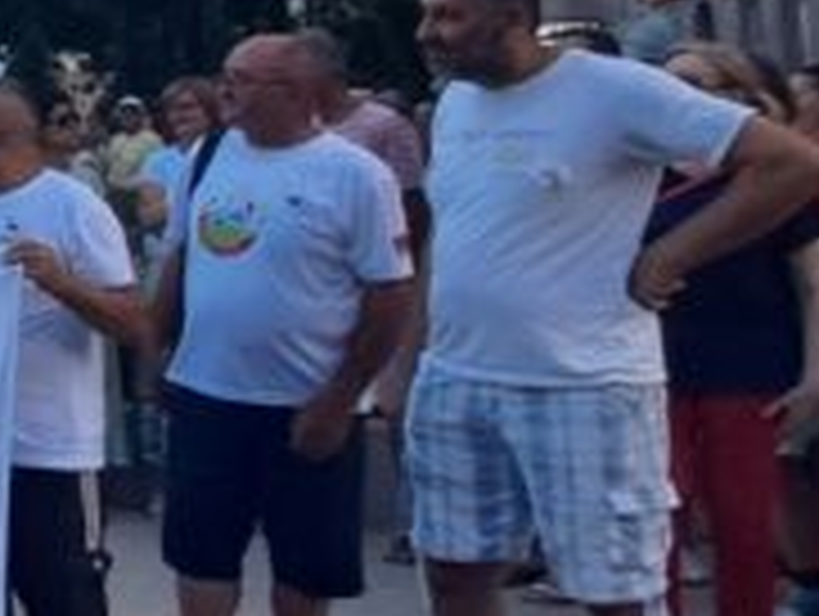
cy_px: -13
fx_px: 1729
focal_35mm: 73
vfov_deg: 19.6
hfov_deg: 17.5
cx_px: -882
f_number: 2.2
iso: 40
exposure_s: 1/100
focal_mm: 1.42
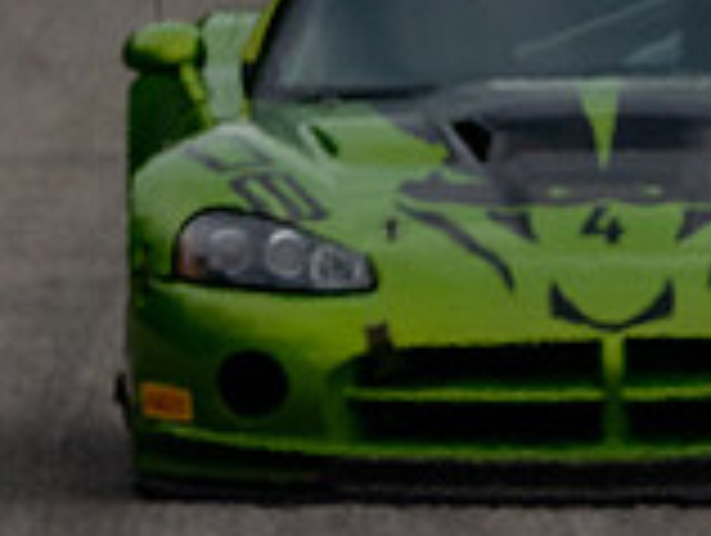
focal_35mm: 3084
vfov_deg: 0.5
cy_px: 818
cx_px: 747
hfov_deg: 0.6
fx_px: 63441
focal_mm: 420
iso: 400
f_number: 11
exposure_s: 1/400
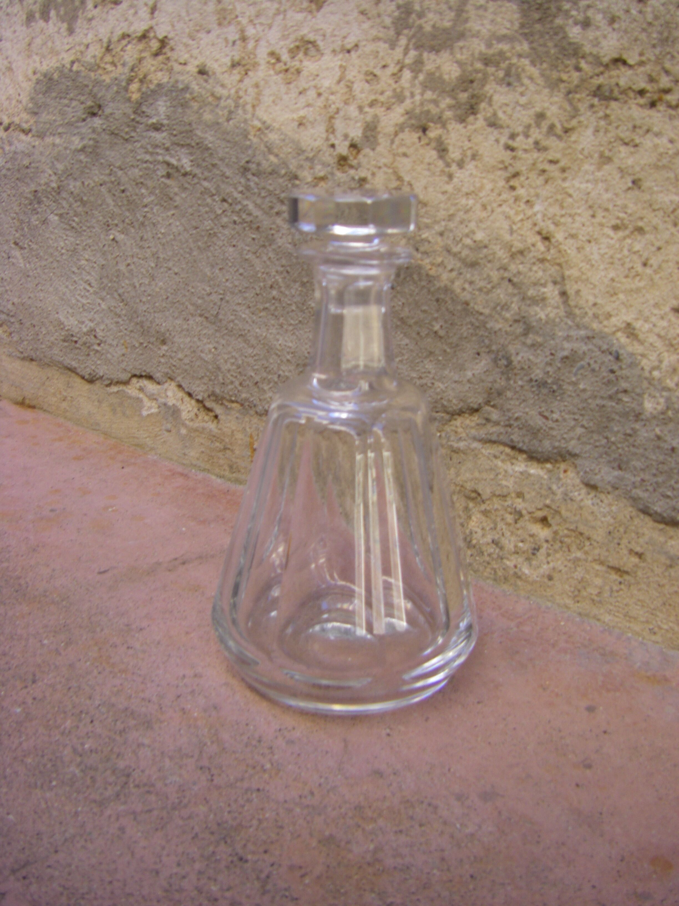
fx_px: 994
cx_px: 340
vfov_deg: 49.0
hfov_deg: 37.7
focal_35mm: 38
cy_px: 453
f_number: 3.5
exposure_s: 1/50
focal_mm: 6.3
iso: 64
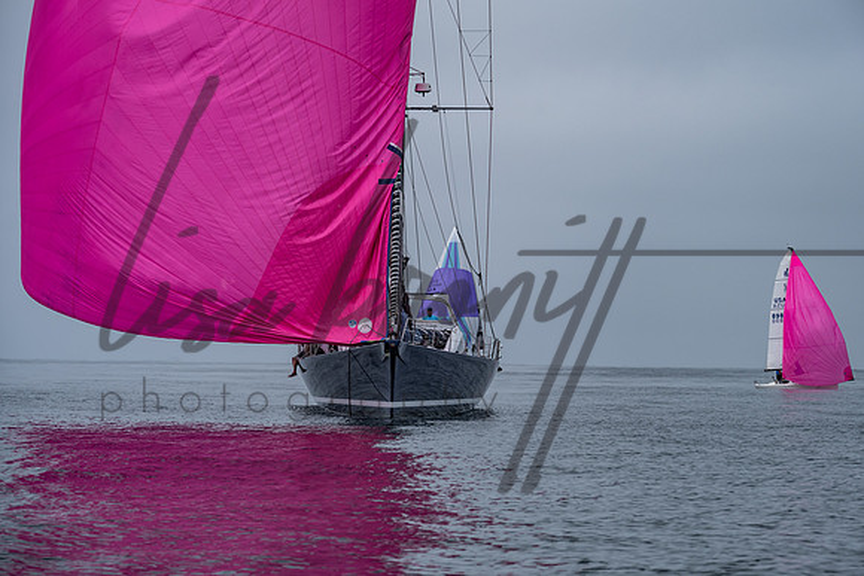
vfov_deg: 10.5
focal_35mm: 130
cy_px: 290
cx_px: 456
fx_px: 3127
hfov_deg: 15.7
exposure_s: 1/1600
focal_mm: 115
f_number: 6.3
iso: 160
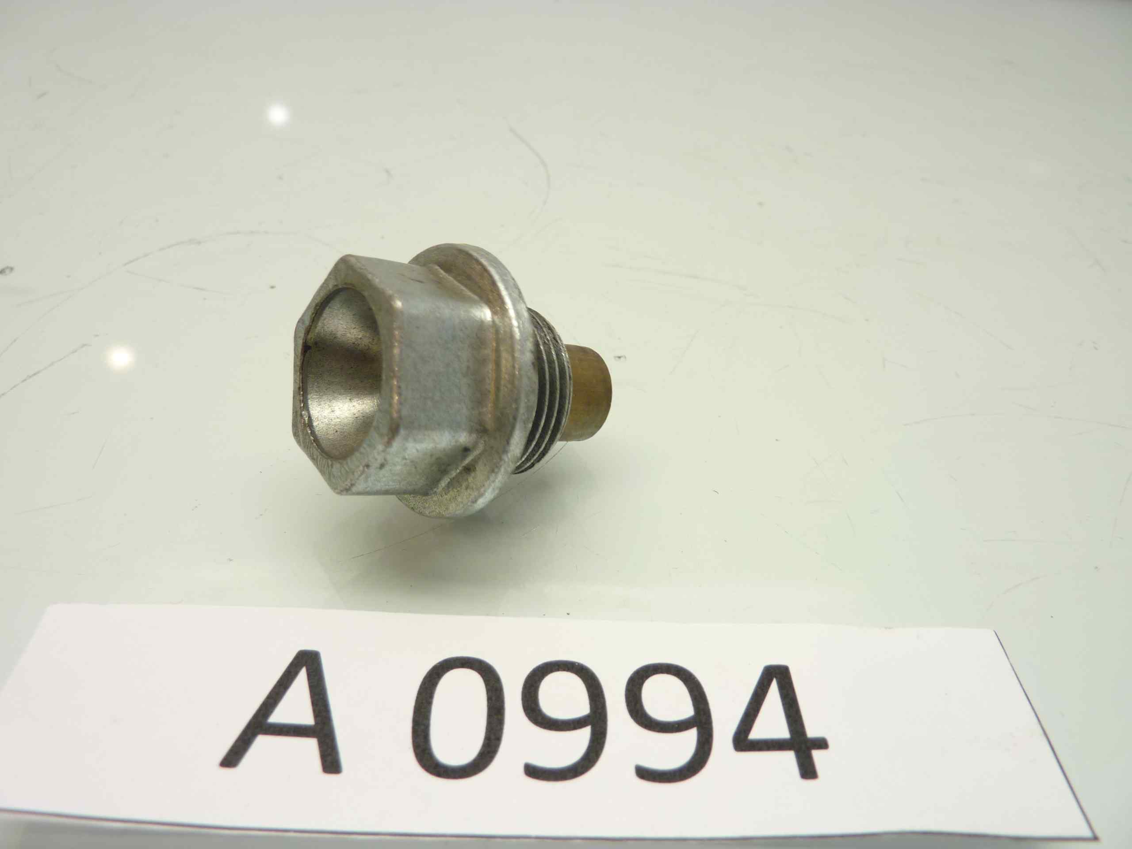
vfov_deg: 54.9
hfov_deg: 69.4
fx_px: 818
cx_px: 566
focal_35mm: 25
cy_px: 424
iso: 80
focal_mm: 4.1
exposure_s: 1/15
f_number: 3.3
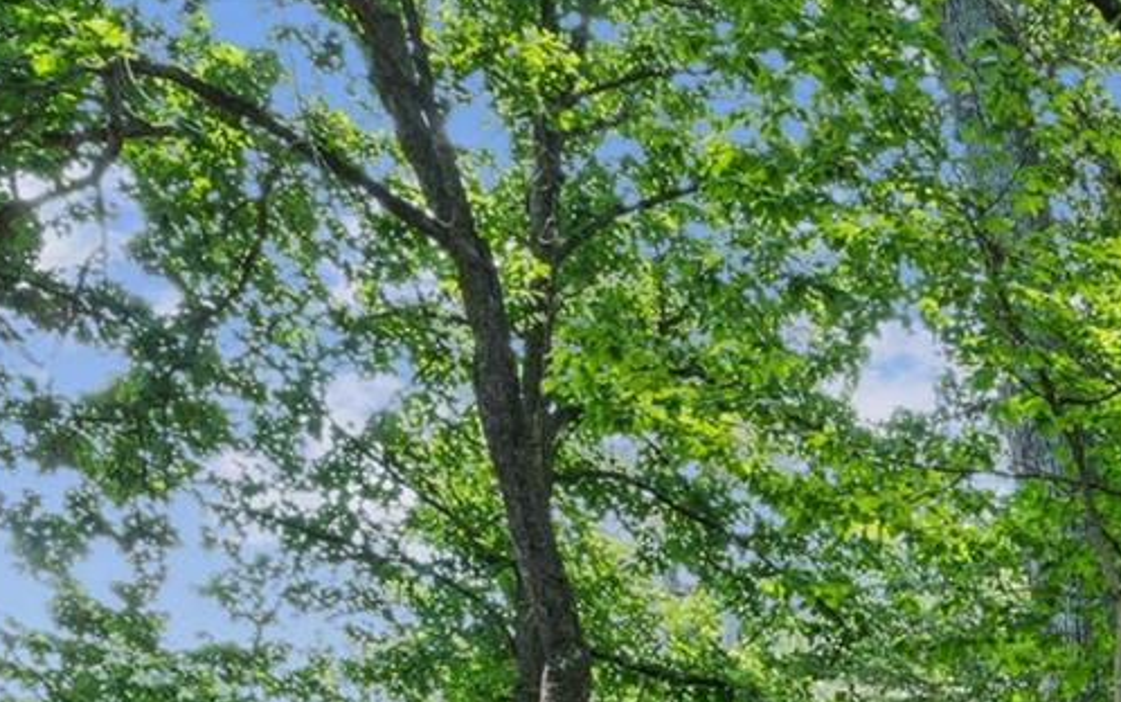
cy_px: 1522
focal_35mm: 68
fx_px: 2087
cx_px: 2093
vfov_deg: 14.7
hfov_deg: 20.1
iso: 100
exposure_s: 1/1.25
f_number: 22
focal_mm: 16.3
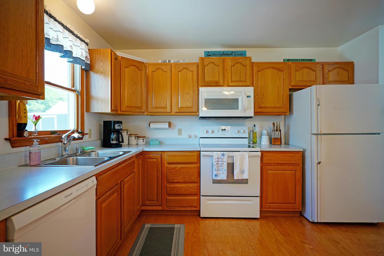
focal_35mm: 18
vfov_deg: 67.4
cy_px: 128
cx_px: 192
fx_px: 192
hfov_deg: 90.0
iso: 160
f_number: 2.8
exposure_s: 1/30
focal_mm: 12.1
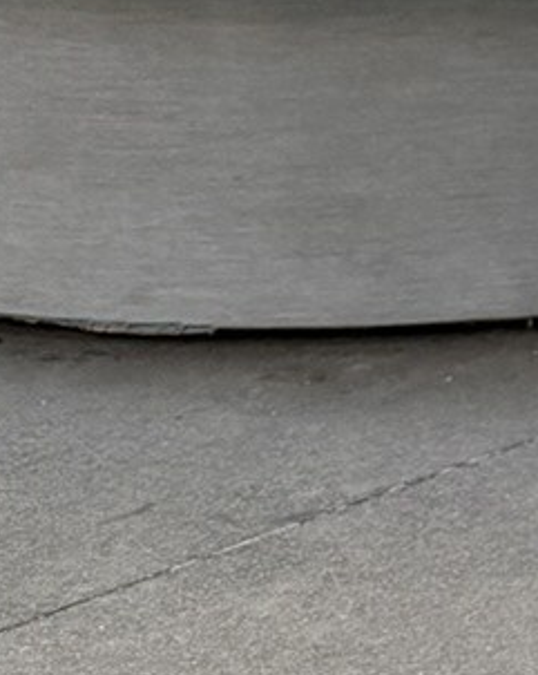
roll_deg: -0.8
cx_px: 1578
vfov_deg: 11.0
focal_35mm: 159
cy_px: -671
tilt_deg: -1.5
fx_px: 3169
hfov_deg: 8.3
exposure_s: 1/121
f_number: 1.78
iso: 200
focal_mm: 6.76
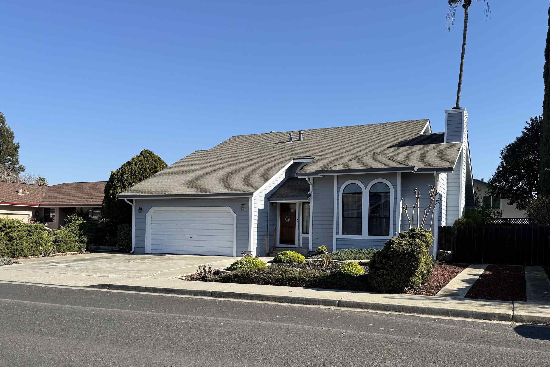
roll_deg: -1.0
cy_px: 236
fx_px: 489
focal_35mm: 32
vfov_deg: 40.8
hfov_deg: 58.7
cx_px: 279
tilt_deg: +0.4
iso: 80
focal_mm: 6.76
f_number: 1.78
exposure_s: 1/3584
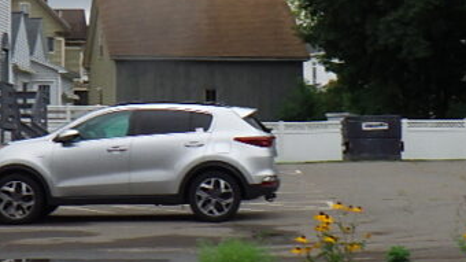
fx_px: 1136
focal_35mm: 92
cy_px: 62
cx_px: 218
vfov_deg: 13.1
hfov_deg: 23.2
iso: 125
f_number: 4.2
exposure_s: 1/125
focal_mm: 5
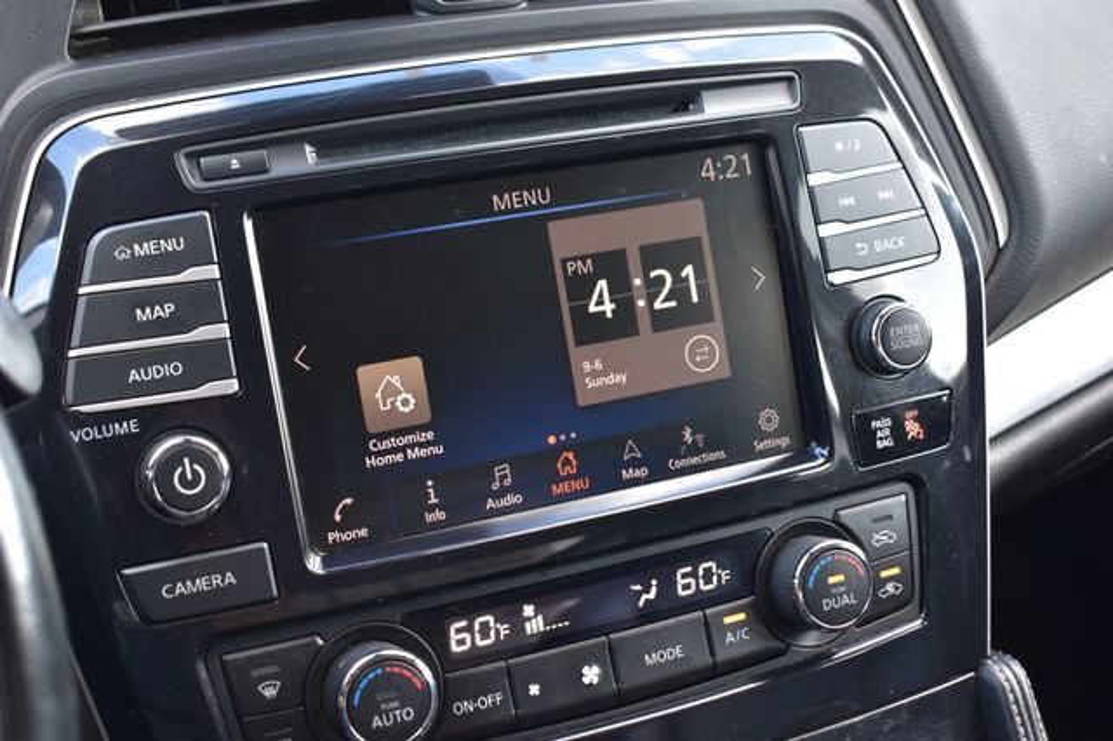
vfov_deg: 26.5
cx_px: 556
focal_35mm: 51
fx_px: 1576
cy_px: 370
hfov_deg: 38.9
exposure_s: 1/25
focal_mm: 34
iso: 400
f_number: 7.1
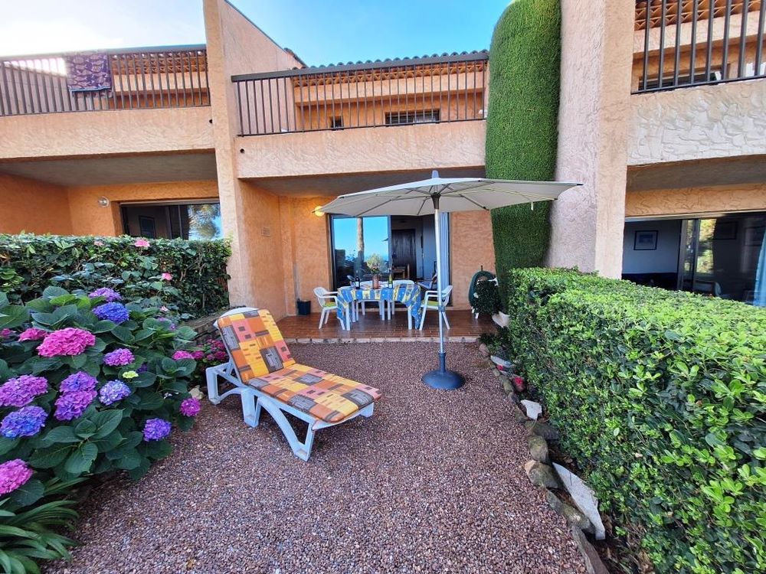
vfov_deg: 89.9
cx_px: 383
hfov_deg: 106.2
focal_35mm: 13
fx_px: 288
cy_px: 287
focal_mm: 1.74
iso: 40
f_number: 2.2
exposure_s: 1/145
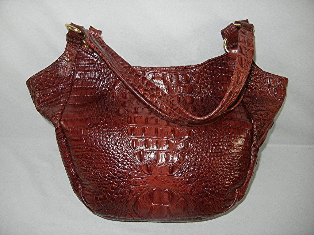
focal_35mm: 30
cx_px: 157
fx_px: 272
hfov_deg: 60.0
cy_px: 118
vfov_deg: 46.8
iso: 200
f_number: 7
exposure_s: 1/30
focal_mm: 5.4
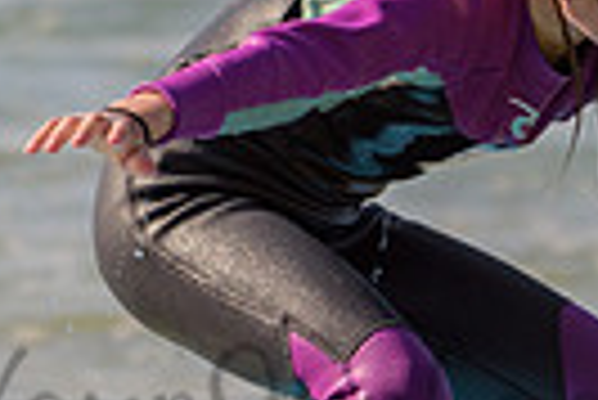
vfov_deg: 0.6
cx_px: 282
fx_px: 39627
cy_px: 336
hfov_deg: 0.9
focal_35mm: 2383
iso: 200
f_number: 5.6
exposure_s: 1/2000
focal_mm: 500
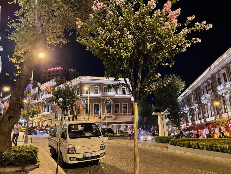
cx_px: 116
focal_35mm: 26
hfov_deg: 67.3
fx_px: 174
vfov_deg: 53.1
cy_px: 87
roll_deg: +2.3
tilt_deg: +15.9
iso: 640
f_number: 1.6
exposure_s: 1/25
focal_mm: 4.2
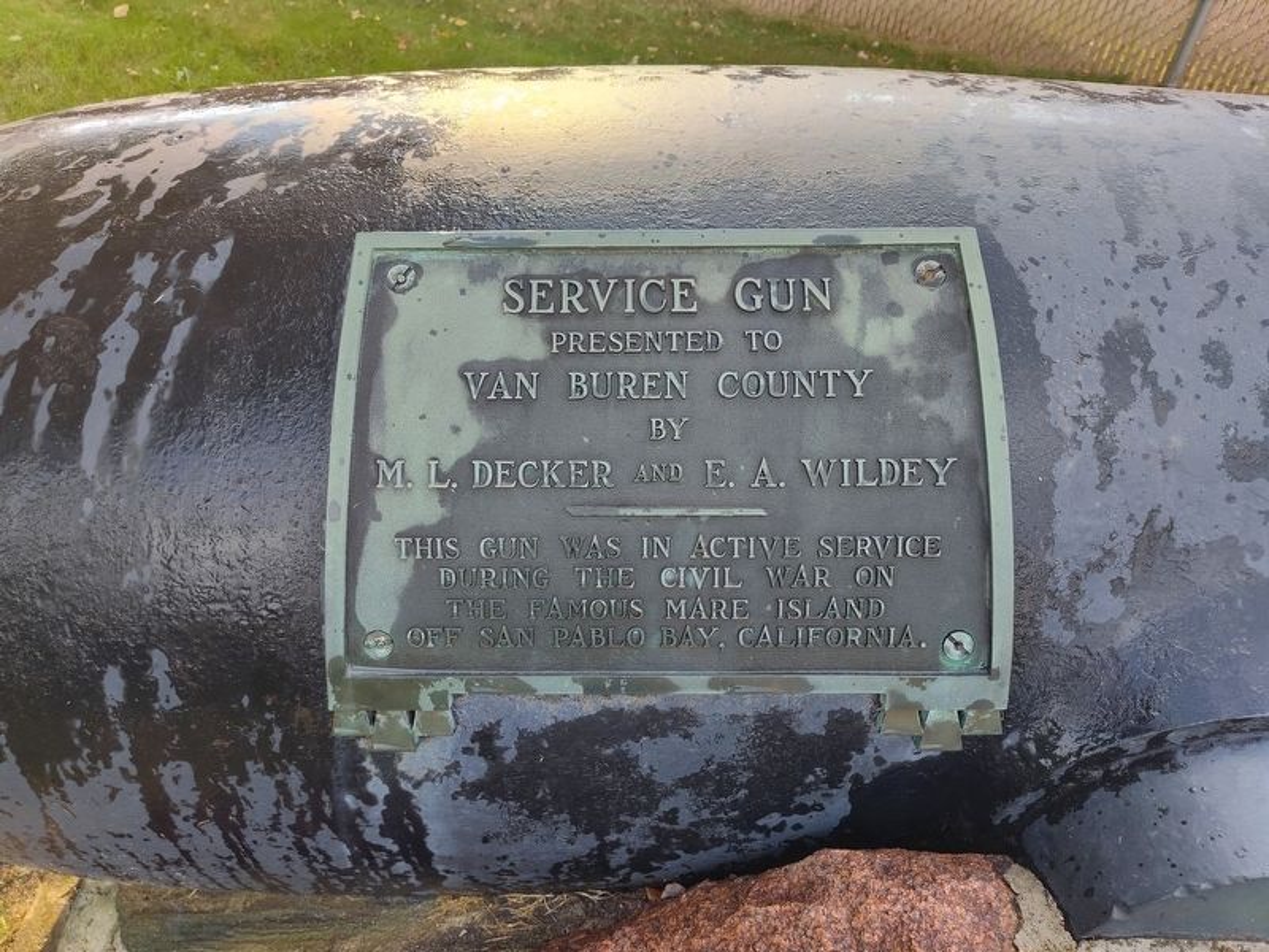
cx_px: 634
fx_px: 843
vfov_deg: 58.9
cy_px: 476
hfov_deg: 73.9
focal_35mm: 23
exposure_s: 1/234
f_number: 1.8
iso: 100
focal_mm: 5.56
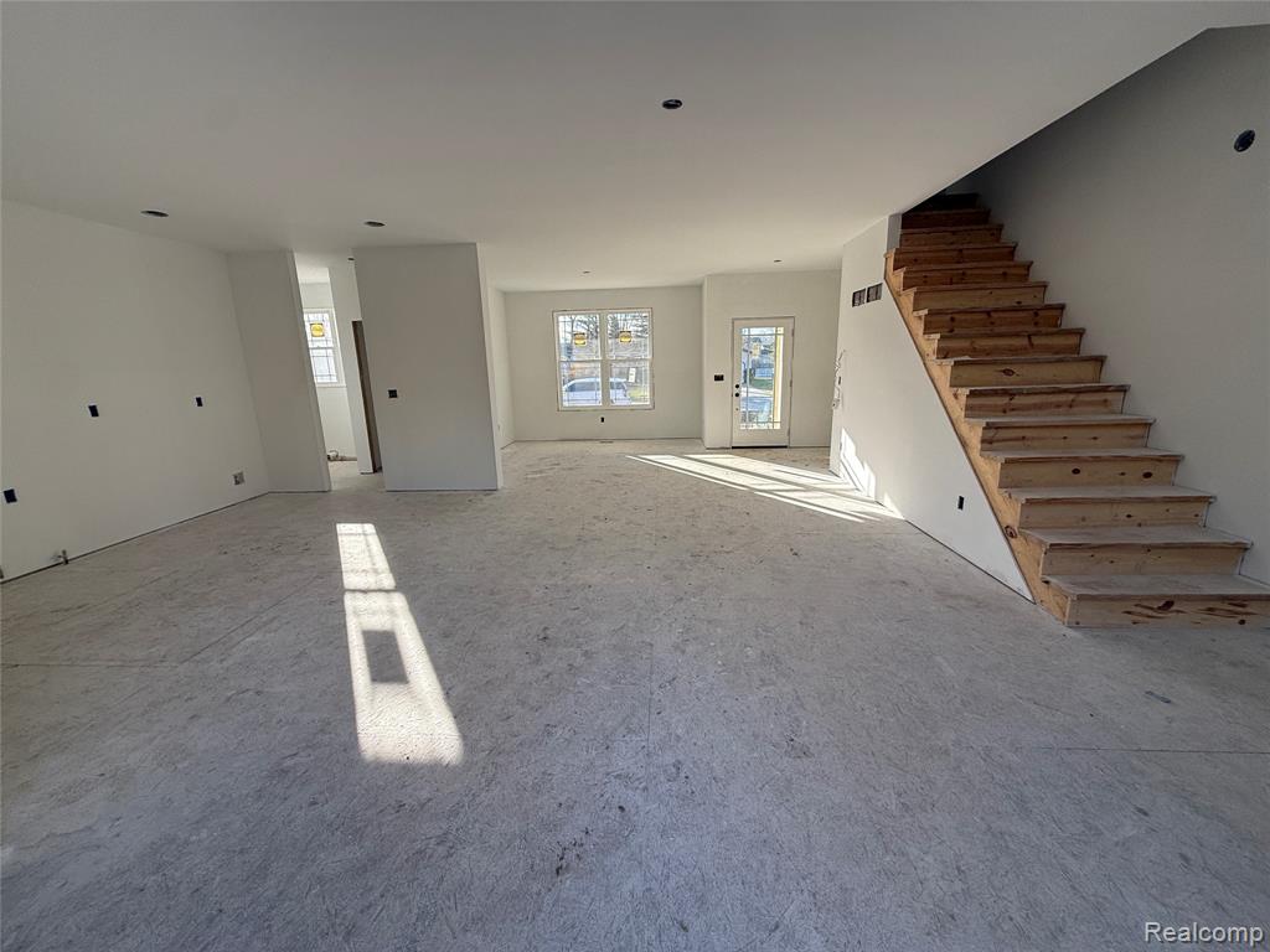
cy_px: 476
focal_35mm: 14
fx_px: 514
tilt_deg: -12.3
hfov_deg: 102.1
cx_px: 635
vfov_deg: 85.7
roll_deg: +1.2
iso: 64
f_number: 2.2
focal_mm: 2.22
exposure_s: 1/269
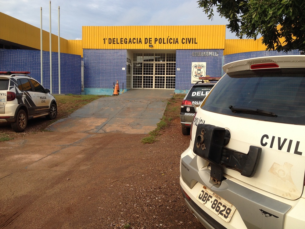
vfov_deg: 40.7
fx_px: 308
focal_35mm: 35
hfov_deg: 52.6
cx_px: 152
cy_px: 114
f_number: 2.4
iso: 50
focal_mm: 4.28
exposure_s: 1/368
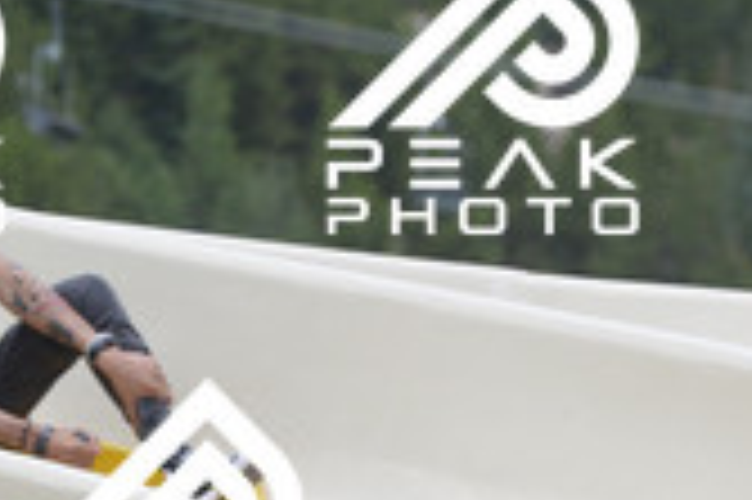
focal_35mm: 468
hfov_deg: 4.4
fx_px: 9766
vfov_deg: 2.9
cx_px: 167
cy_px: 511
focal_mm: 195
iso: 500
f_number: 6.3
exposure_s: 1/640
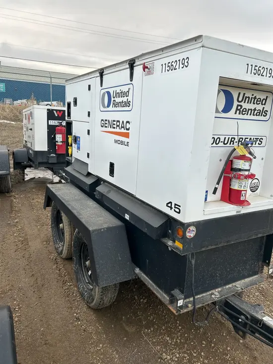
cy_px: 182
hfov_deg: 53.1
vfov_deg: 67.3
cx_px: 136
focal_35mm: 26
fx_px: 273
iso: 40
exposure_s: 1/121
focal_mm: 5.7
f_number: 1.5
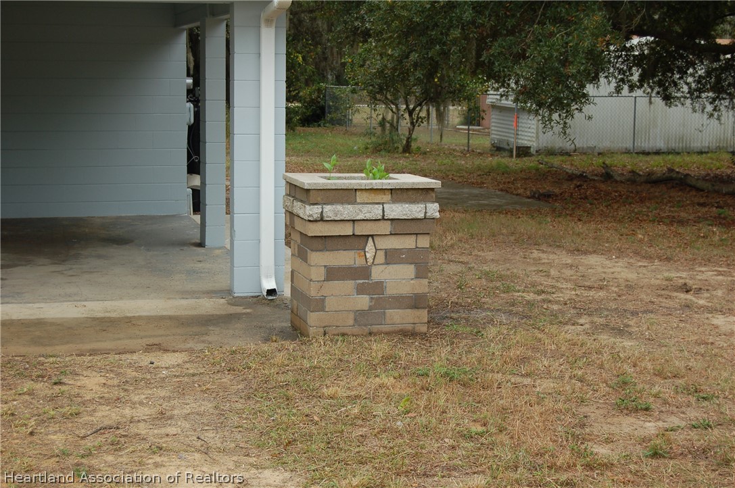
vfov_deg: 21.5
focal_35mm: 63
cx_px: 368
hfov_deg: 31.9
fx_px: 1285
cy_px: 244
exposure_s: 1/160
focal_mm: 42
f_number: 6.3
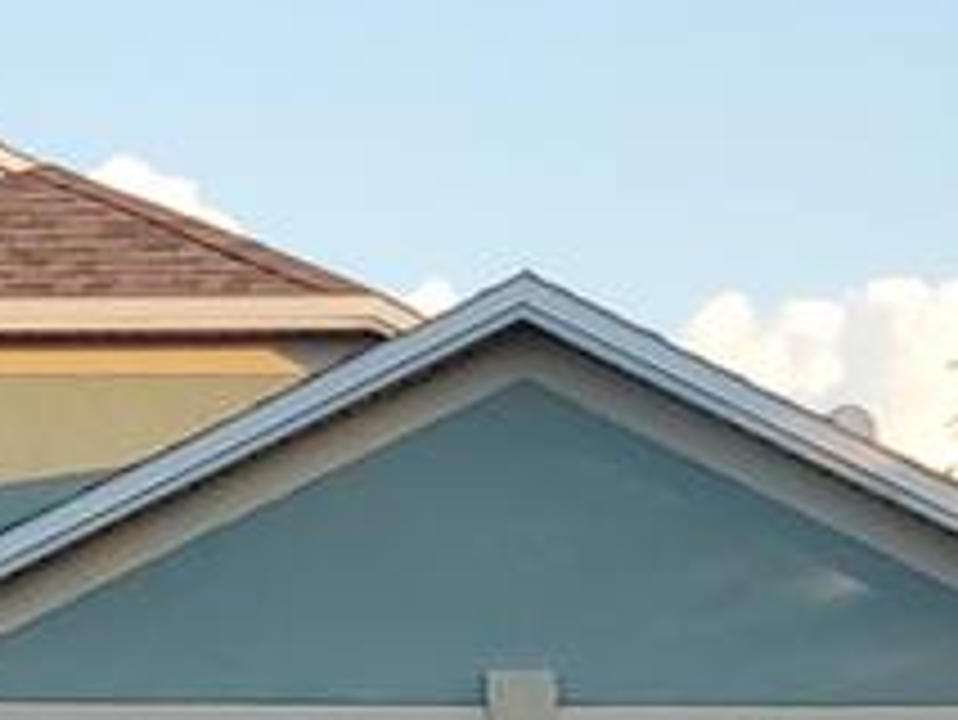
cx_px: -535
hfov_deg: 14.5
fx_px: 3461
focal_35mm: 125
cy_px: 1184
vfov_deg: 11.2
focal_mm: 5.4
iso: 40
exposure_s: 1/504
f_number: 1.8
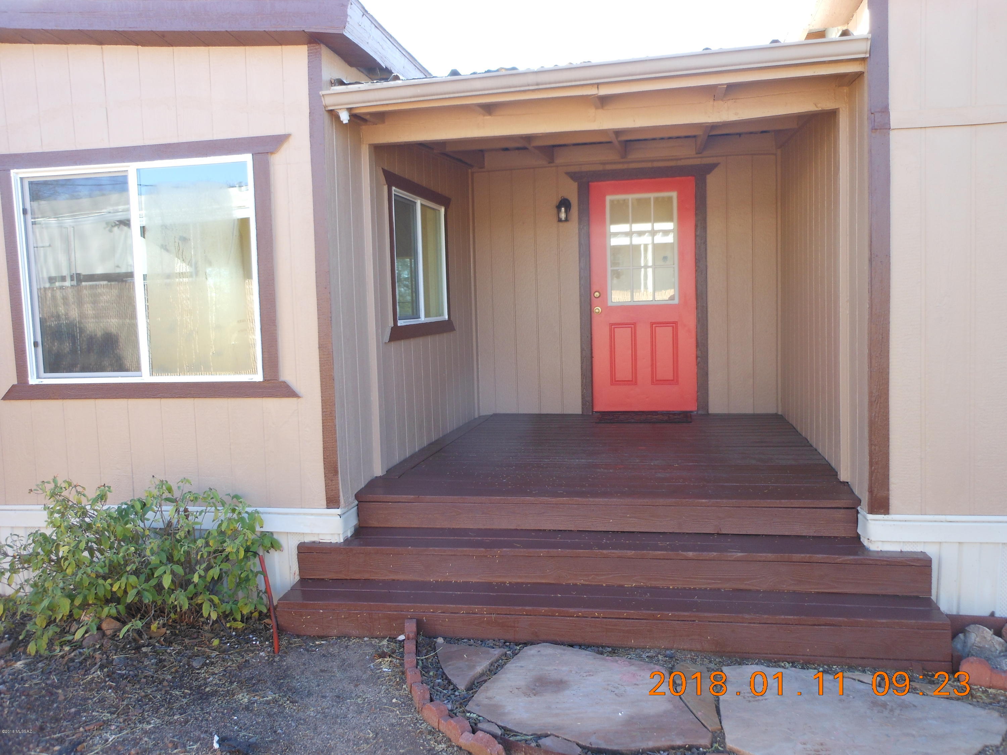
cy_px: 378
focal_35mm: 28
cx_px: 504
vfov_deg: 49.7
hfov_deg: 63.4
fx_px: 815
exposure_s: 1/60
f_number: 3.7
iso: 80
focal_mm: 5
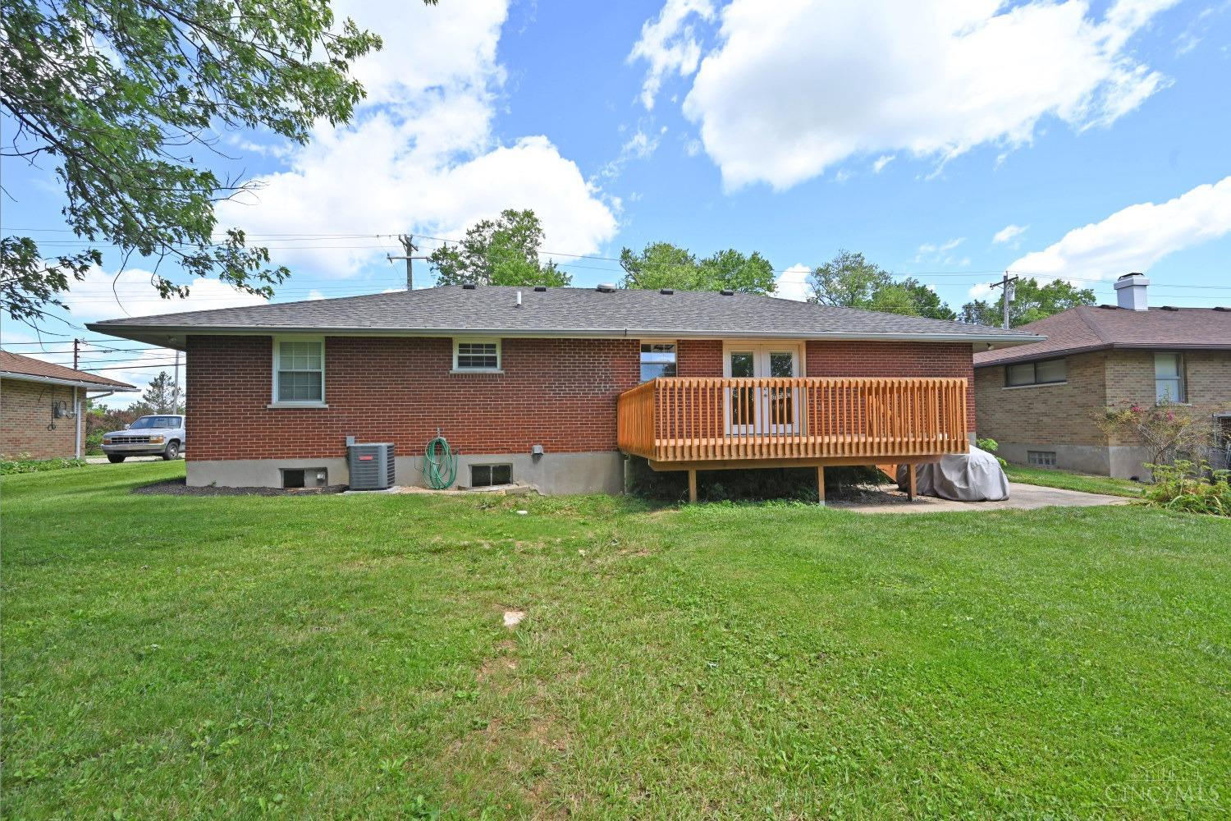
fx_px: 547
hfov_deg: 96.7
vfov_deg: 73.7
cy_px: 410
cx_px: 616
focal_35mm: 16
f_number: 10
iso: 140
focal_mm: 16
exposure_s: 1/125
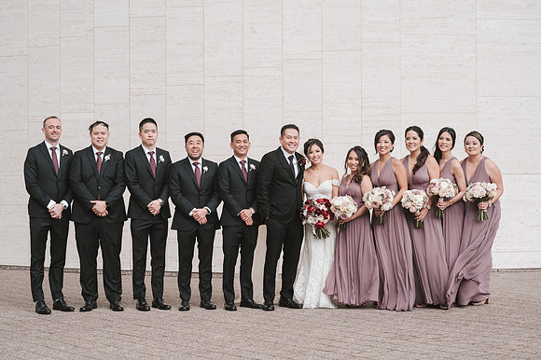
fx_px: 1288
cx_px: 270
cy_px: 180
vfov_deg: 15.9
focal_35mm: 86
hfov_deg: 23.7
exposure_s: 1/400
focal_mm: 85
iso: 250
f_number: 4
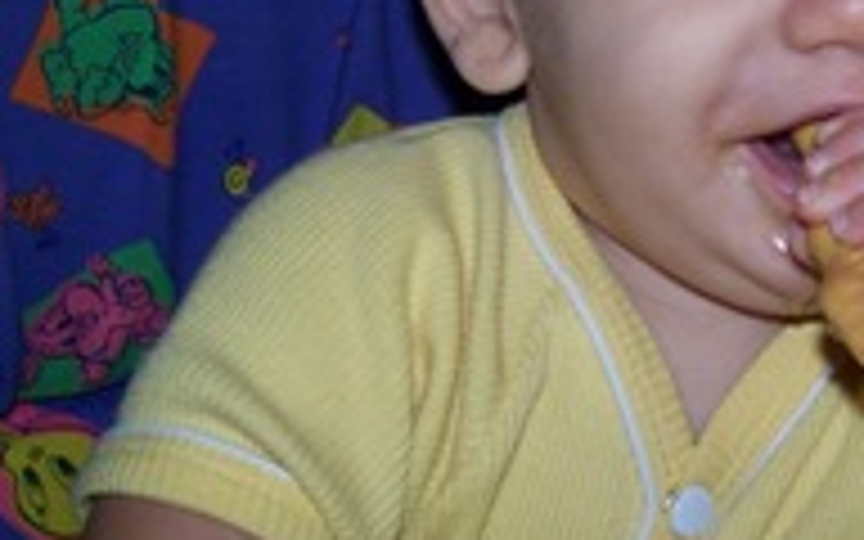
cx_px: 720
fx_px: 2213
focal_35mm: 94
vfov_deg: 13.9
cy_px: 230
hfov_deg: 21.7
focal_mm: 6.3
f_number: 2.8
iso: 80
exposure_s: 1/60
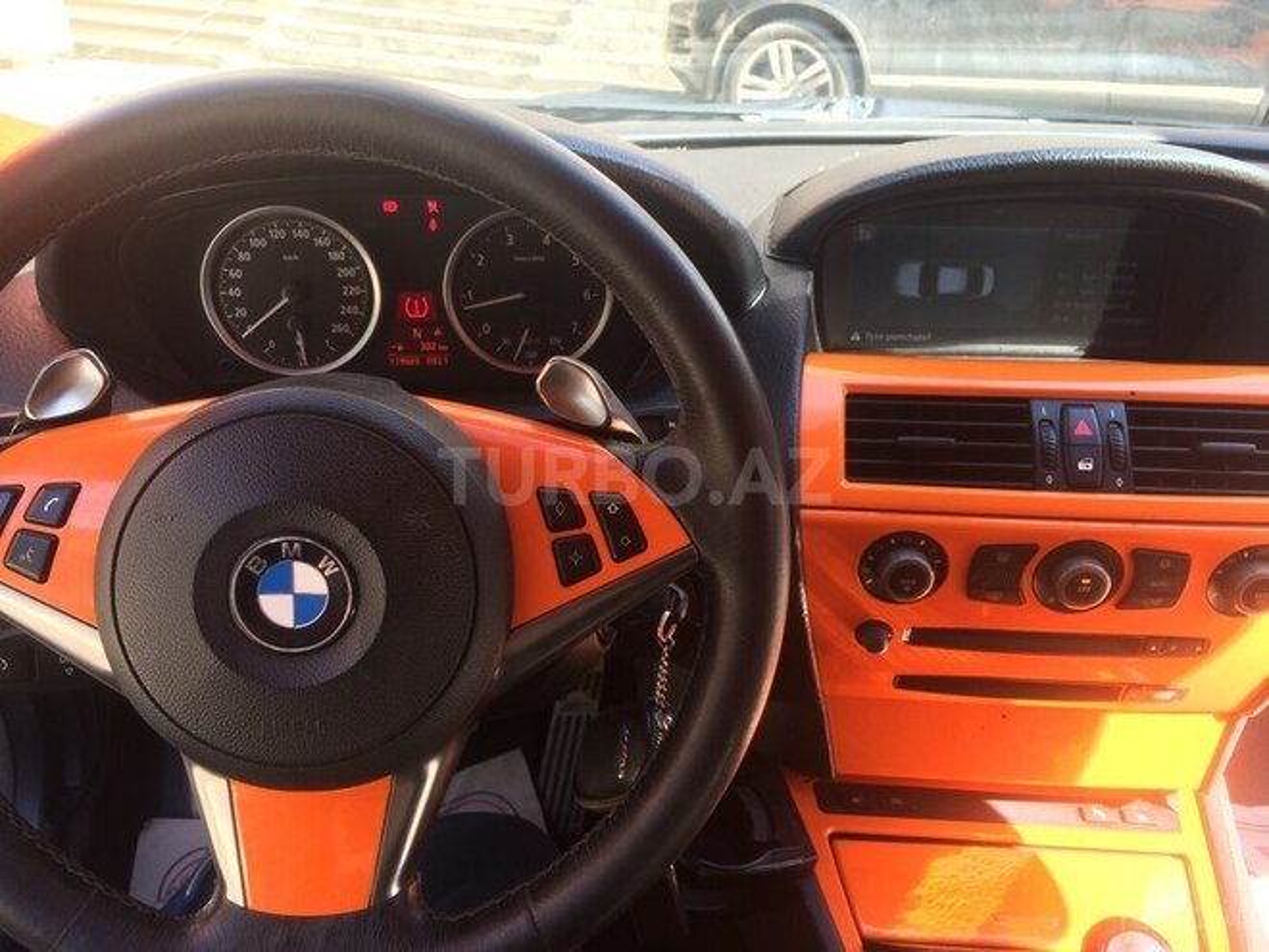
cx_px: 634
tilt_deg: -24.9
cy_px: 476
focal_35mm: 29
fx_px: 1063
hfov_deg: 61.7
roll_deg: -5.4
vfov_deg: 48.2
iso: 50
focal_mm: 4.15
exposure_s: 1/100
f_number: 2.2
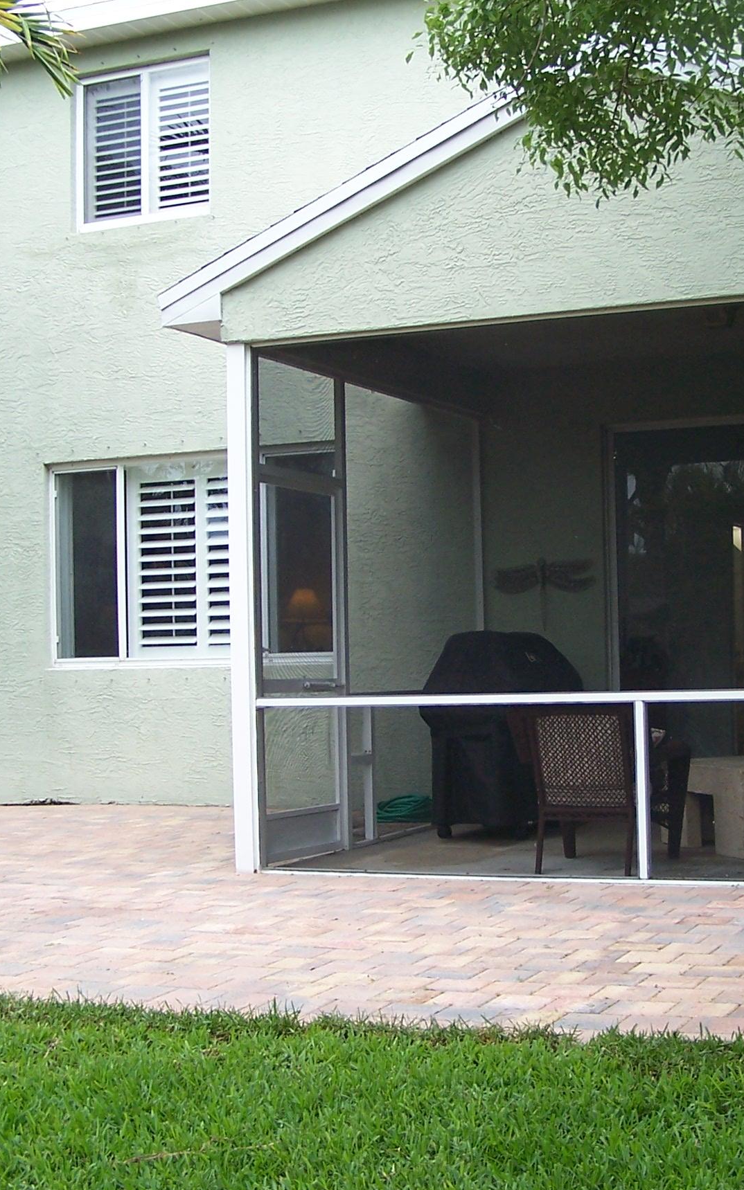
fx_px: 1752
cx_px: 517
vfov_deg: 37.5
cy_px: 597
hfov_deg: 23.8
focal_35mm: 54
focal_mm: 6.3
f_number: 2.8
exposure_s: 1/180
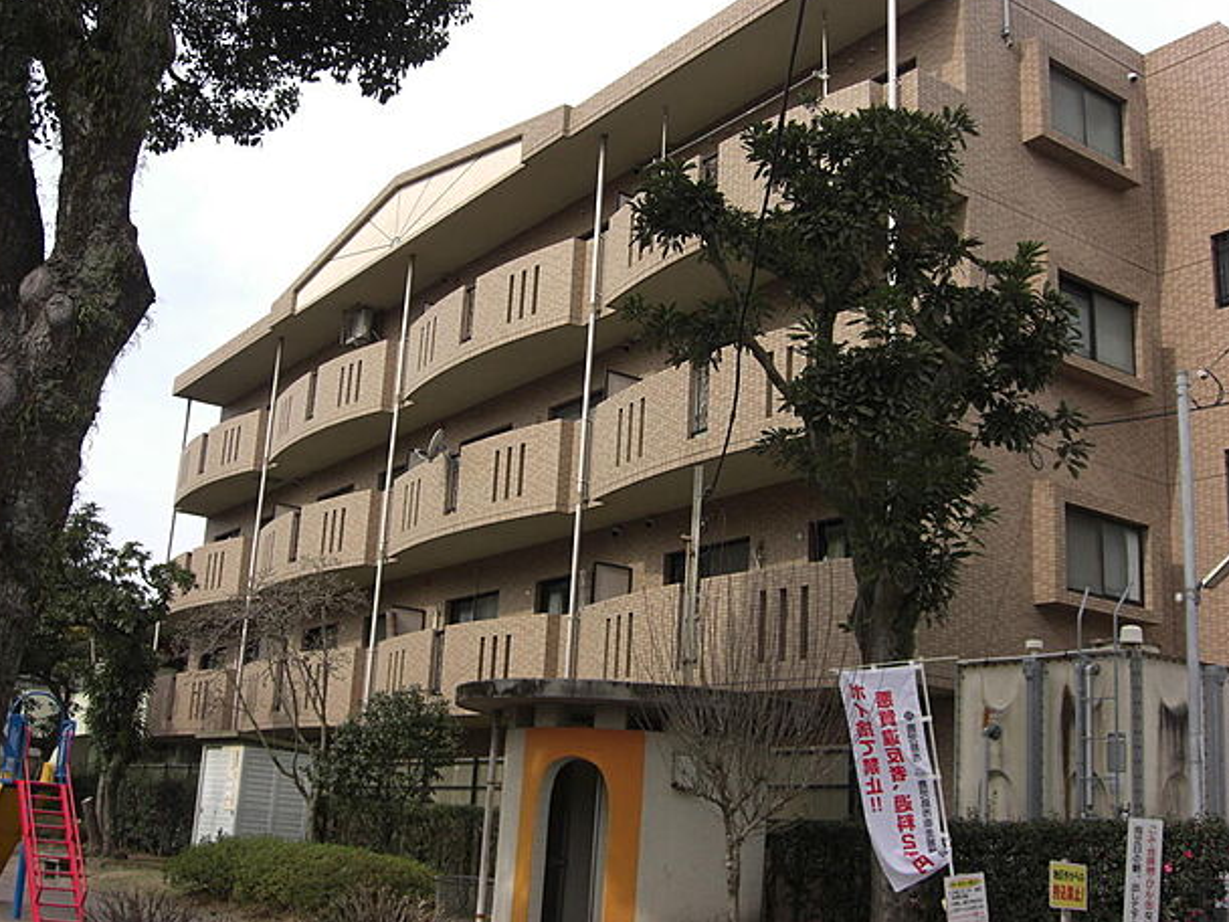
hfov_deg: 46.8
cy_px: 455
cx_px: 629
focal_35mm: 40
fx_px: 1420
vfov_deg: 36.0
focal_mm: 7.9
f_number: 4
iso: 80
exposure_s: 1/500
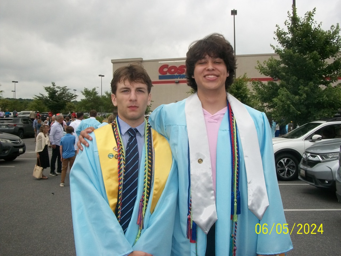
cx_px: 170
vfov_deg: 44.2
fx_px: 315
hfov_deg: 56.8
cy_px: 128
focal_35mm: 32
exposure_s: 1/320
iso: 80
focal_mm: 5.7
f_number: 5.5
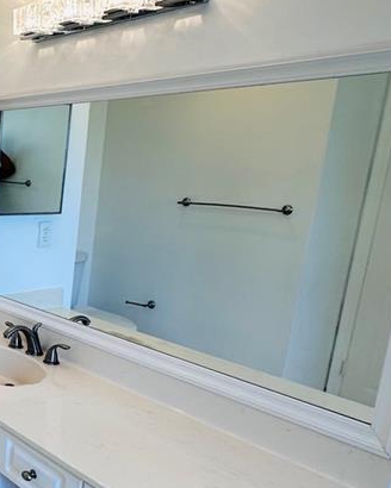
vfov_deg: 45.6
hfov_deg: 29.5
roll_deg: -0.3
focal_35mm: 40
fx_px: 579
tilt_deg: -12.9
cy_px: 292
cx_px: -126
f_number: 2.2
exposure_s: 1/120
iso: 50
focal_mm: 2.22
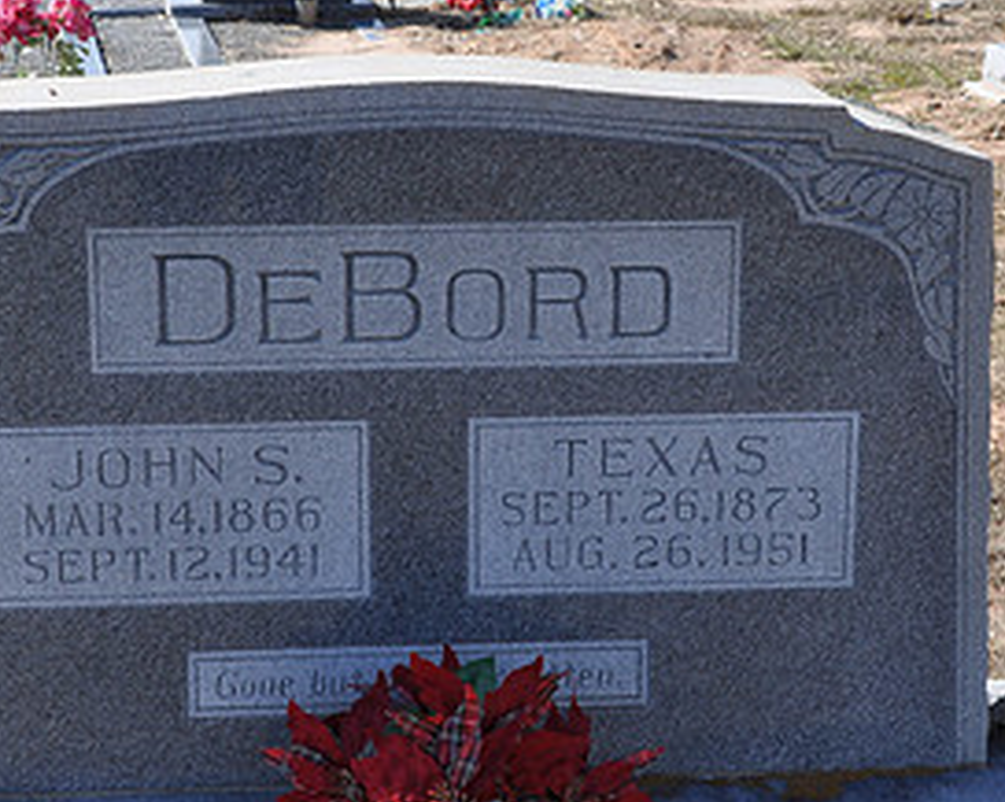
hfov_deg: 20.6
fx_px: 2763
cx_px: 499
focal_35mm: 93
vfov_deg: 16.5
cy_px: 434
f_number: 11
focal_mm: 31
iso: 200
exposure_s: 1/125
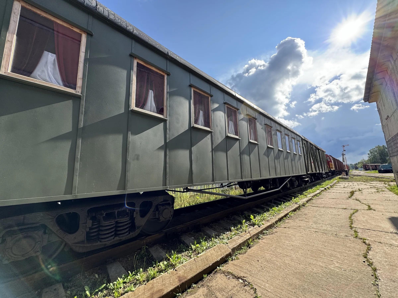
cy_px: 149
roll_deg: +2.2
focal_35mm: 14
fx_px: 161
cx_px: 199
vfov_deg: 85.7
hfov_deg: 102.1
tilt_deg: +11.2
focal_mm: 2.22
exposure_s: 1/453
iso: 40
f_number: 2.2
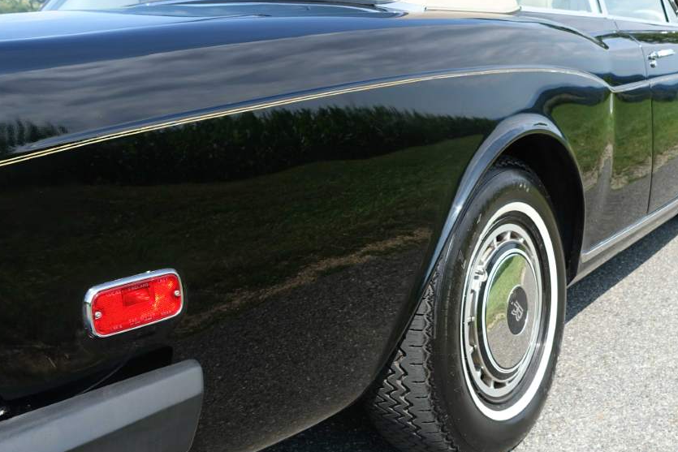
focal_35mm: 40
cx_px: 447
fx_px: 753
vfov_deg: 33.3
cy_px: 185
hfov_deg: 47.7
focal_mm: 10.7
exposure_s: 1/400
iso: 125
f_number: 4
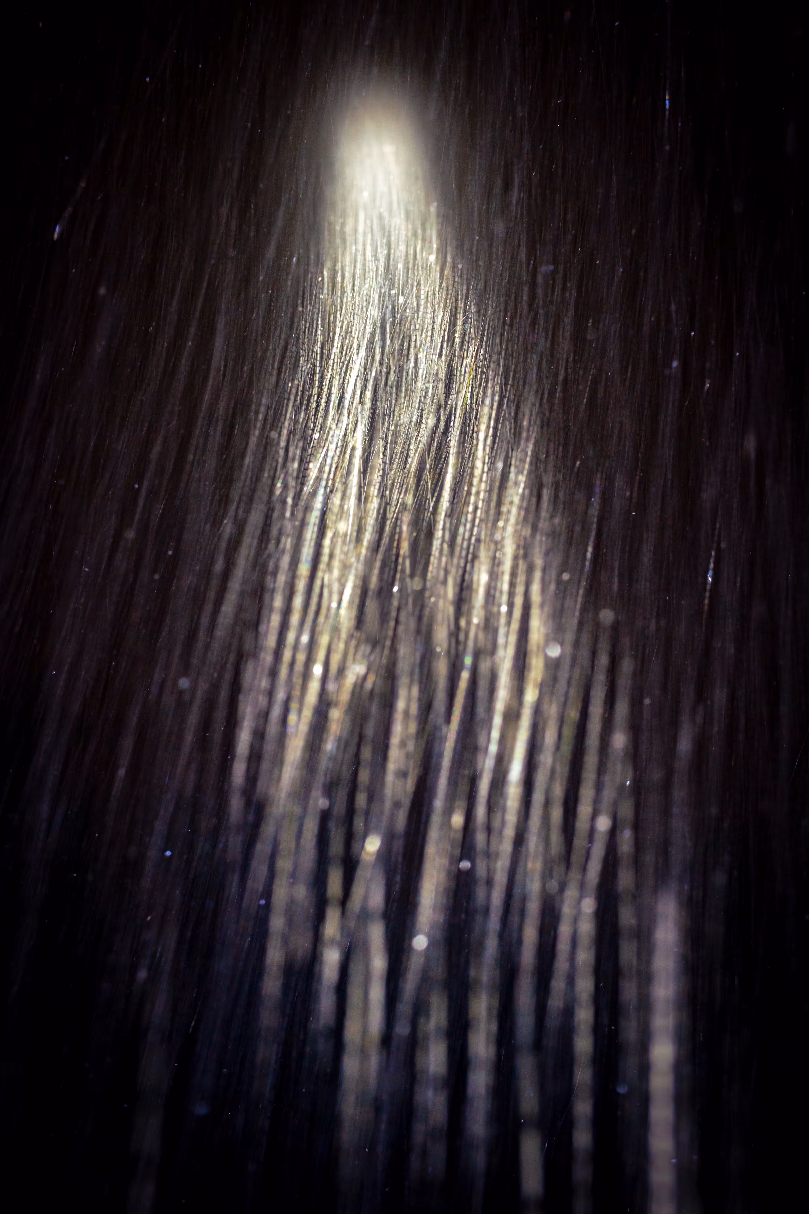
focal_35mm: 35
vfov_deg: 54.4
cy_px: 607
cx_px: 404
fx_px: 1180
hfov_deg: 37.9
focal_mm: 35
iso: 400
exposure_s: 1/1.67
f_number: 9.5
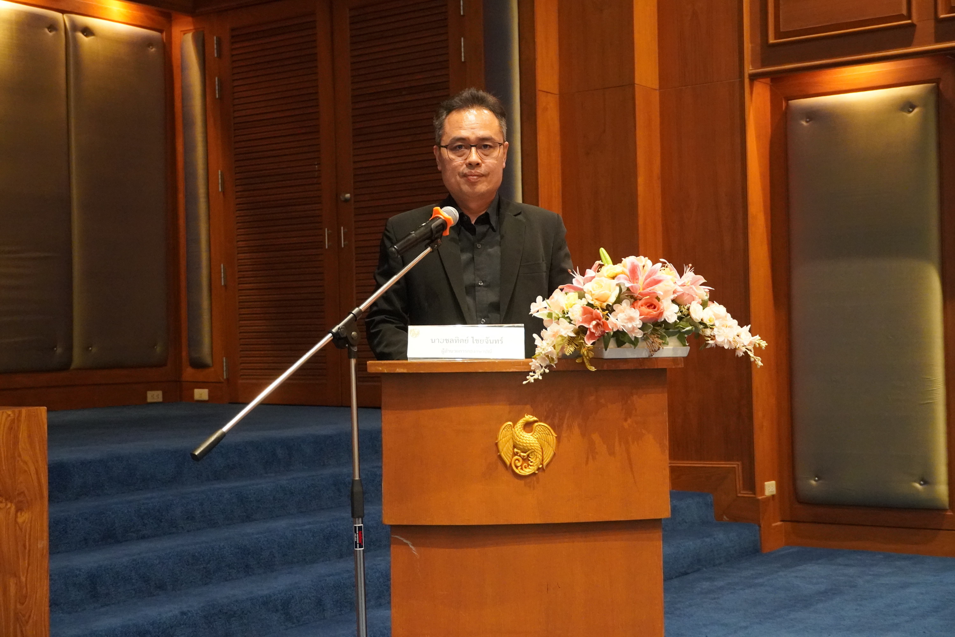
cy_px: 318
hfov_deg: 37.9
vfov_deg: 25.8
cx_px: 478
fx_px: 1393
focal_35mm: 52
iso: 6400
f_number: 4.5
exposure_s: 1/100
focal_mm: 35
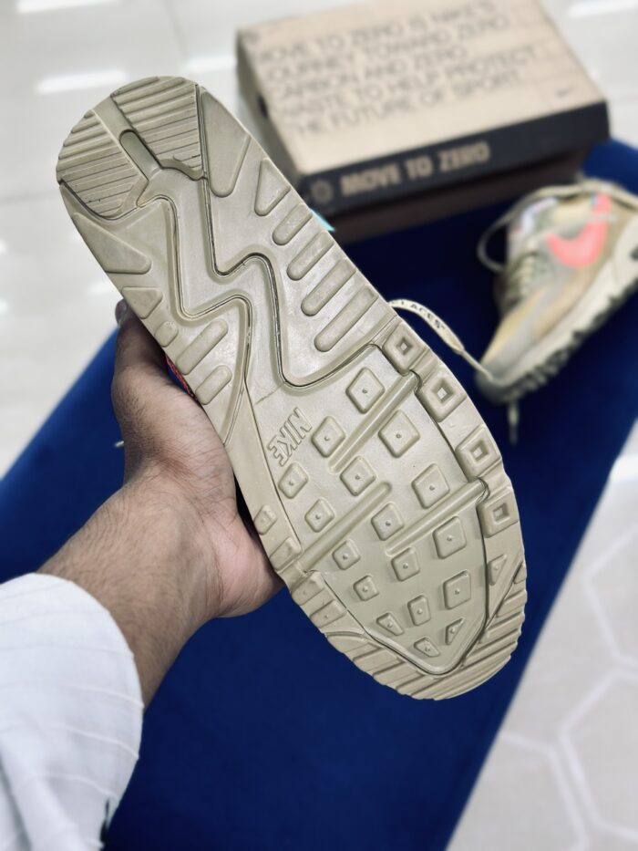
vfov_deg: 39.7
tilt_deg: -59.3
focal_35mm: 48
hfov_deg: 30.3
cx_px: 319
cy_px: 426
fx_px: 1179
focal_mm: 6.86
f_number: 1.78
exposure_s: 1/100
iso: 80
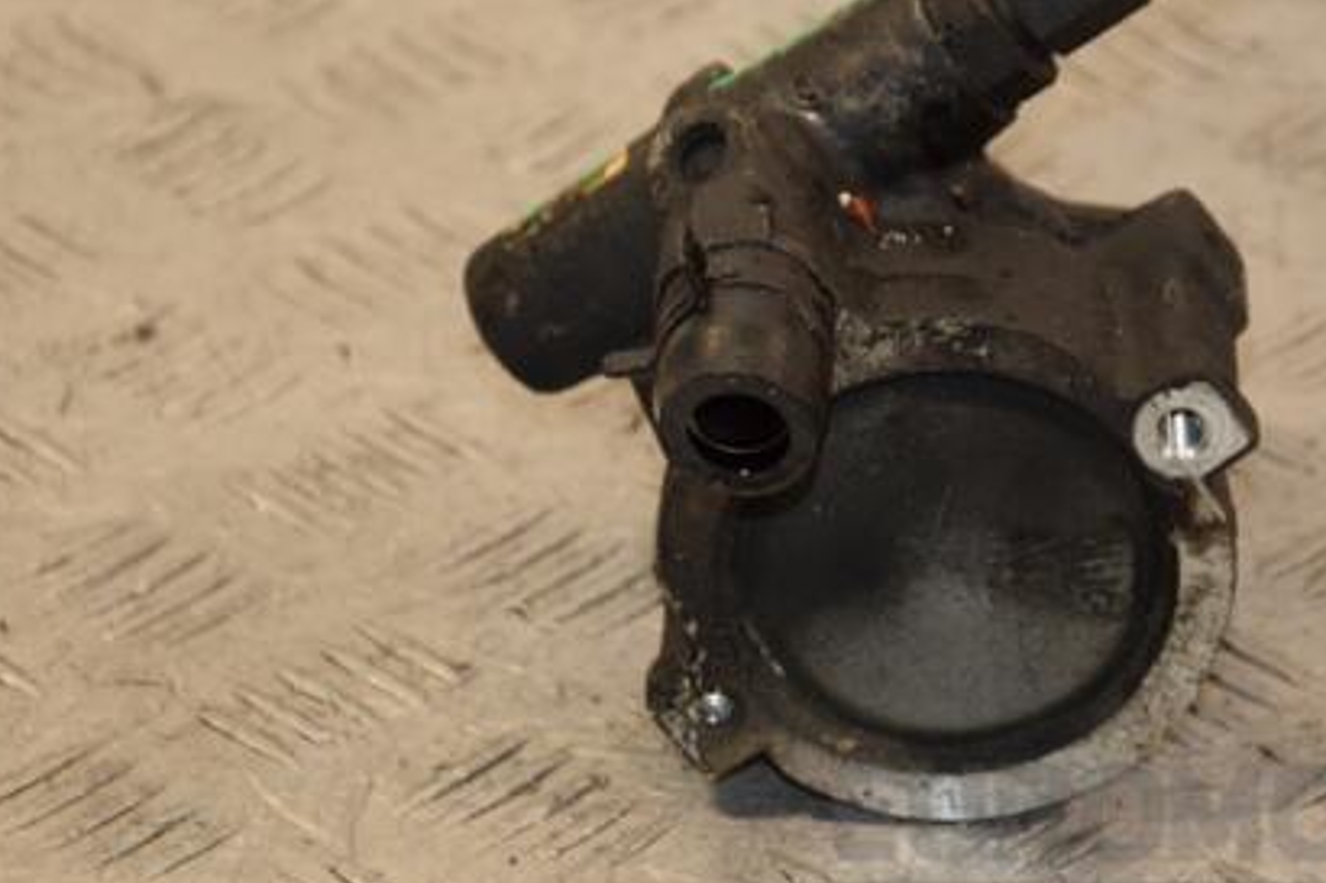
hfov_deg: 9.6
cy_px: 382
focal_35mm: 215
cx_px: 773
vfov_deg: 6.4
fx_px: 7916
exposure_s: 1/160
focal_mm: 98
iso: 800
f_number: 5.6
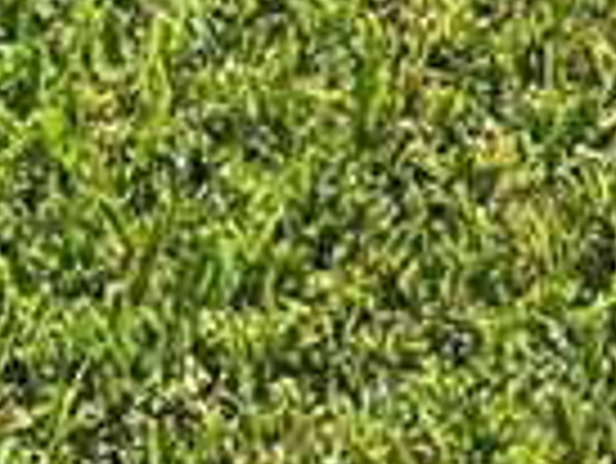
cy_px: -1676
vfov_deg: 5.4
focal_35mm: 228
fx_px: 4061
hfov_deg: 8.4
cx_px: 1007
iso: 50
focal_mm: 5.7
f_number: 1.5
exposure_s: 1/4831
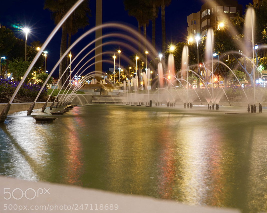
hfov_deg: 40.4
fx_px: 356
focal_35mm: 45
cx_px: 188
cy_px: 94
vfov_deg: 33.4
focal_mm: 32
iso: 100
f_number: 16
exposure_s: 30
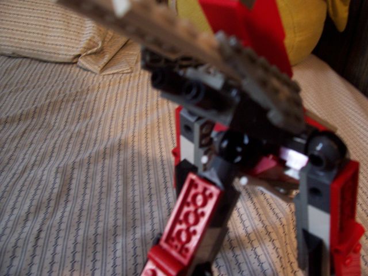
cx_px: 184
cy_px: 138
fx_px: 361
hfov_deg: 54.0
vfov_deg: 41.8
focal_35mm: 34
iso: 160
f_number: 2.7
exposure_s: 1/8
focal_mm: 5.6
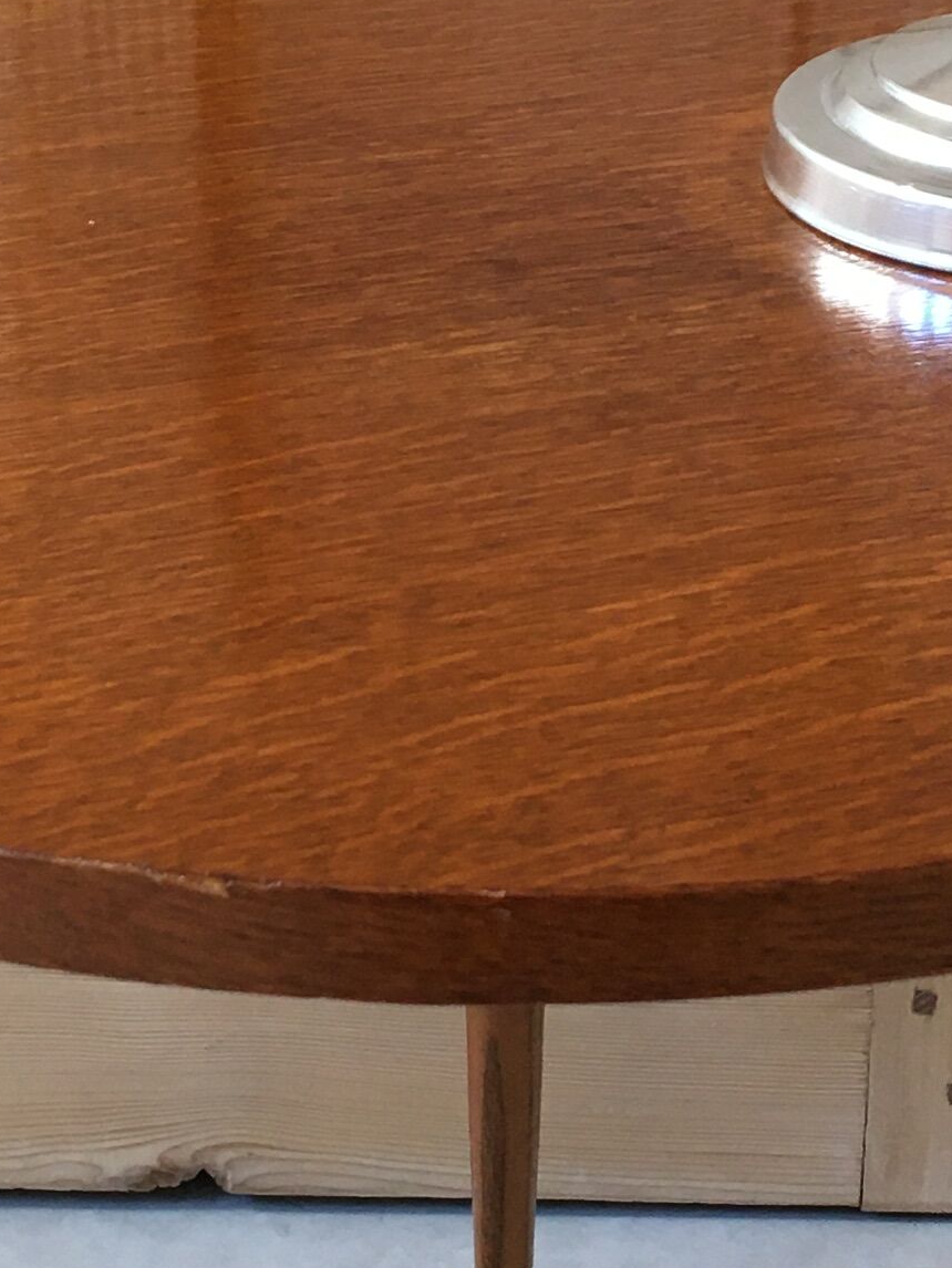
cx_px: 541
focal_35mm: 102
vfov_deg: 19.1
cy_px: 343
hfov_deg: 14.5
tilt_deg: -24.4
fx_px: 3739
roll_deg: -1.8
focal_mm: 4.15
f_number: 2.2
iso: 100
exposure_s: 1/33
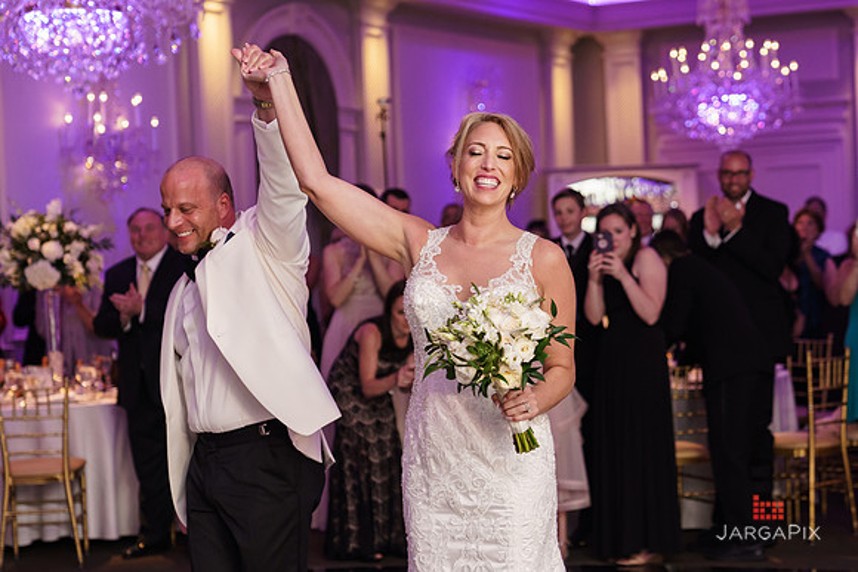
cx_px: 506
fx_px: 1855
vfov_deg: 17.5
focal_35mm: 78
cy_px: 331
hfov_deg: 26.0
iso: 1250
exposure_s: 1/160
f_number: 2.8
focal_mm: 64
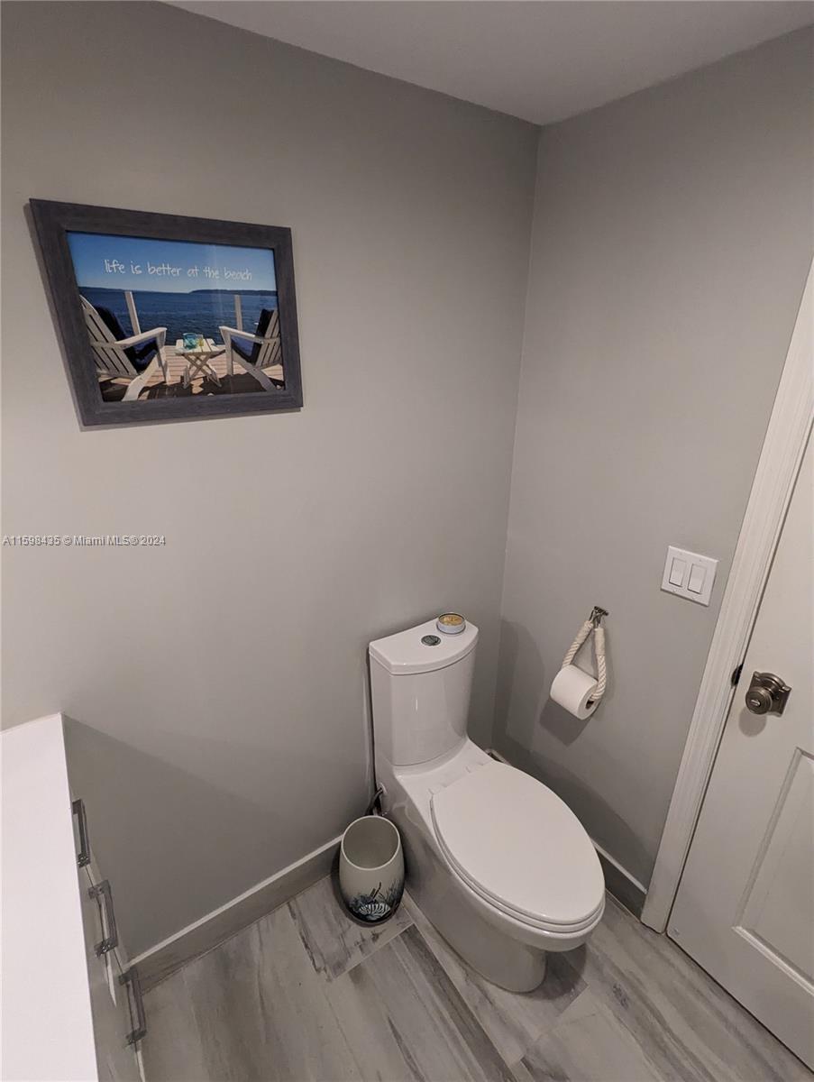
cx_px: 407
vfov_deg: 94.4
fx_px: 501
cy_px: 541
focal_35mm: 16
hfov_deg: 78.2
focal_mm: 2.35
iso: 645
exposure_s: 1/120
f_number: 2.2
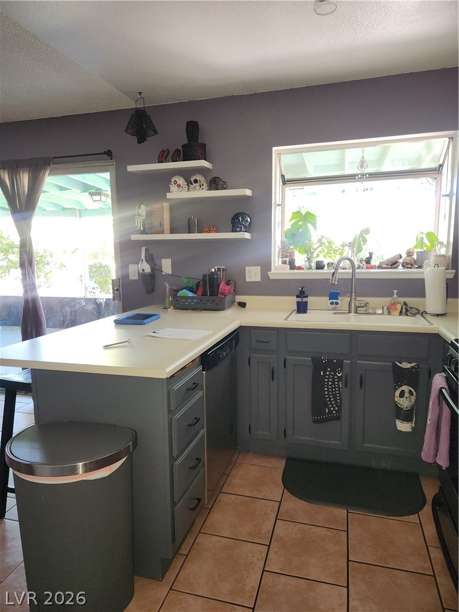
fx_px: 407
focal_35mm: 23
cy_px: 306
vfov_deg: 73.9
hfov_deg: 58.9
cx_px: 230
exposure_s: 1/40
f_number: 1.8
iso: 100
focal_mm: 5.4
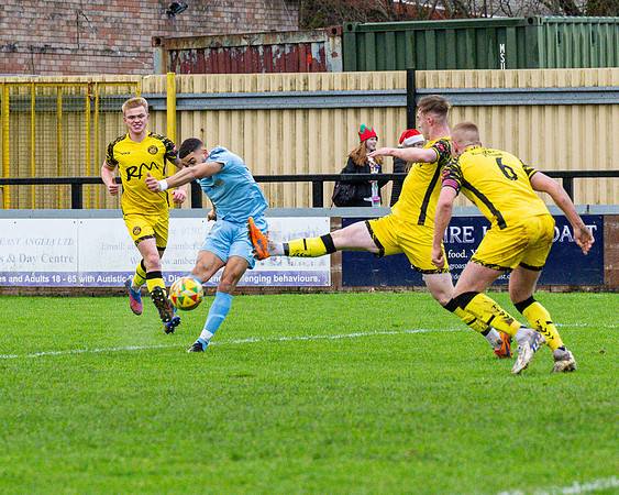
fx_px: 5768
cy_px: 243
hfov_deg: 6.1
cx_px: 308
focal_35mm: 315
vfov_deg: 4.9
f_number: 4
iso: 2000
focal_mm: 105
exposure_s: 1/1250
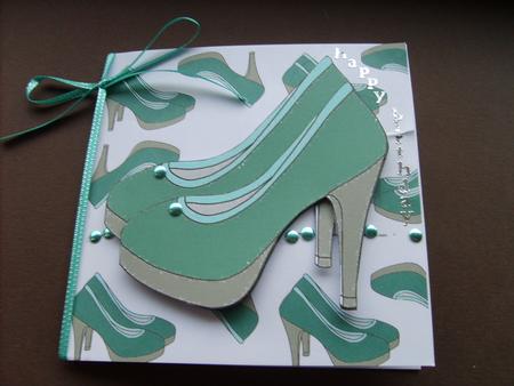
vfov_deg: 40.7
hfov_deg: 52.6
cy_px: 193
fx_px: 520
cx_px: 257
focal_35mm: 35
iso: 50
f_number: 2.8
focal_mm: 5.8
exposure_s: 1/30
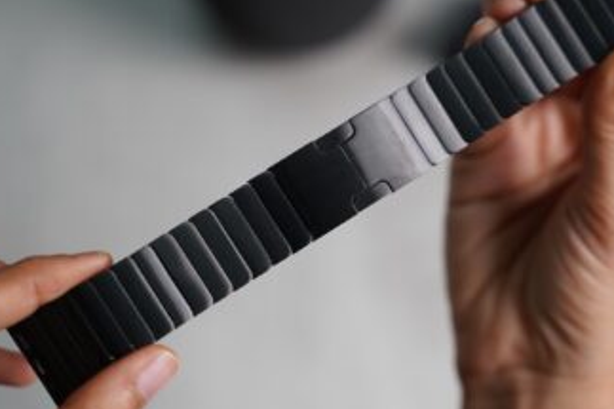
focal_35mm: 93
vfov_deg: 14.7
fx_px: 1585
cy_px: 187
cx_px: 325
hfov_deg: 21.9
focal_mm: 75
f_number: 4
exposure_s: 1/80
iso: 500
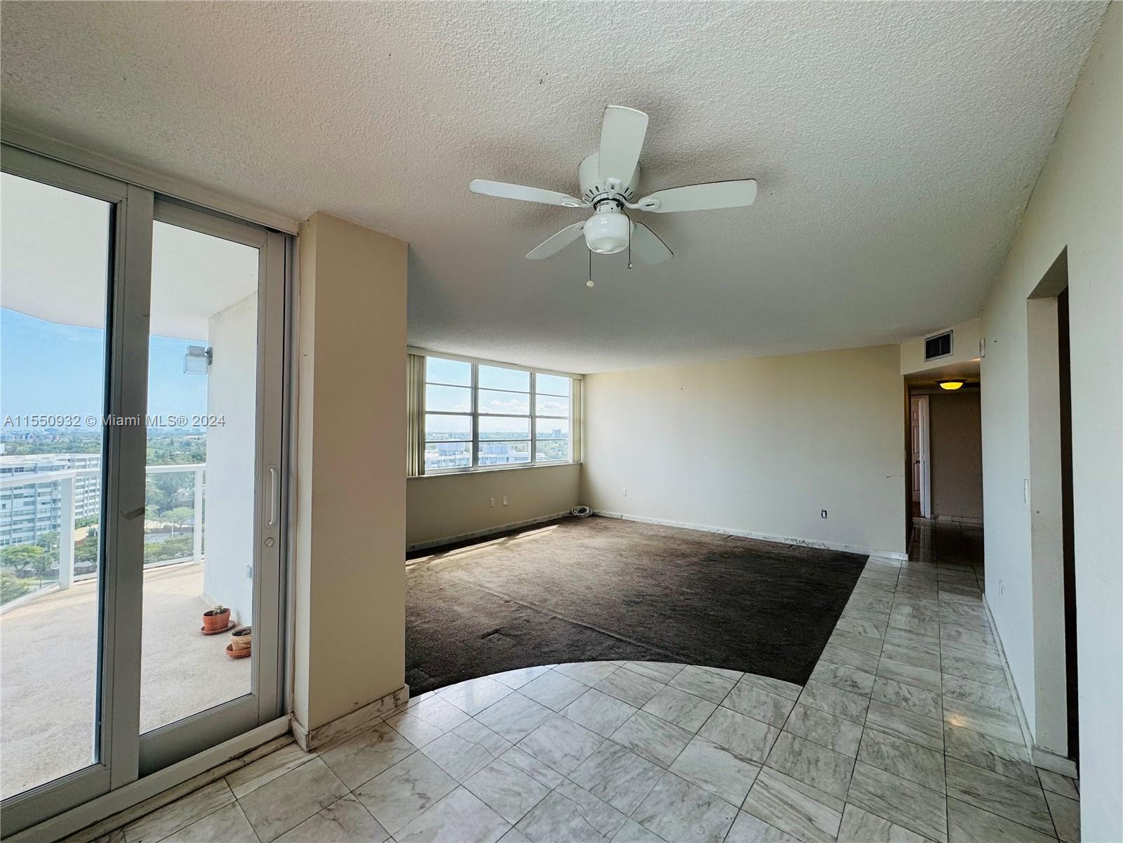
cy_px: 422
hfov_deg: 102.1
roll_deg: -0.5
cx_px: 562
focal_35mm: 14
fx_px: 454
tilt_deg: +1.4
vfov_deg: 85.7
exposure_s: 1/238
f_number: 2.2
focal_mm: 2.22
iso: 40
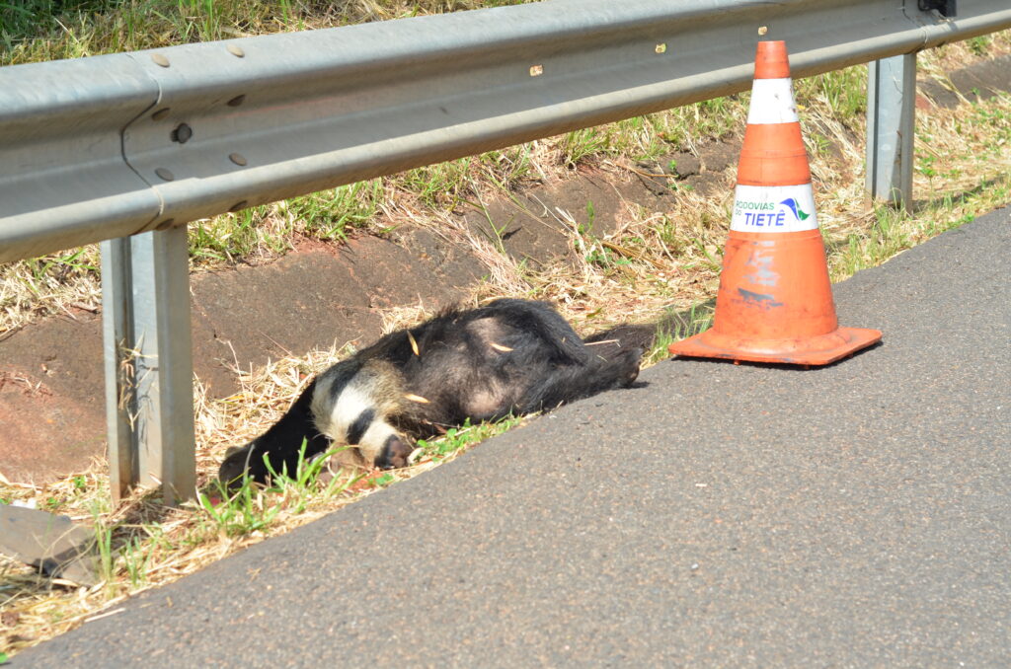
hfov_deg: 27.0
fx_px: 2102
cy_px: 334
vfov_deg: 18.1
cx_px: 506
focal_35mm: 75
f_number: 8
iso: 110
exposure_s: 1/250
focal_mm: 50
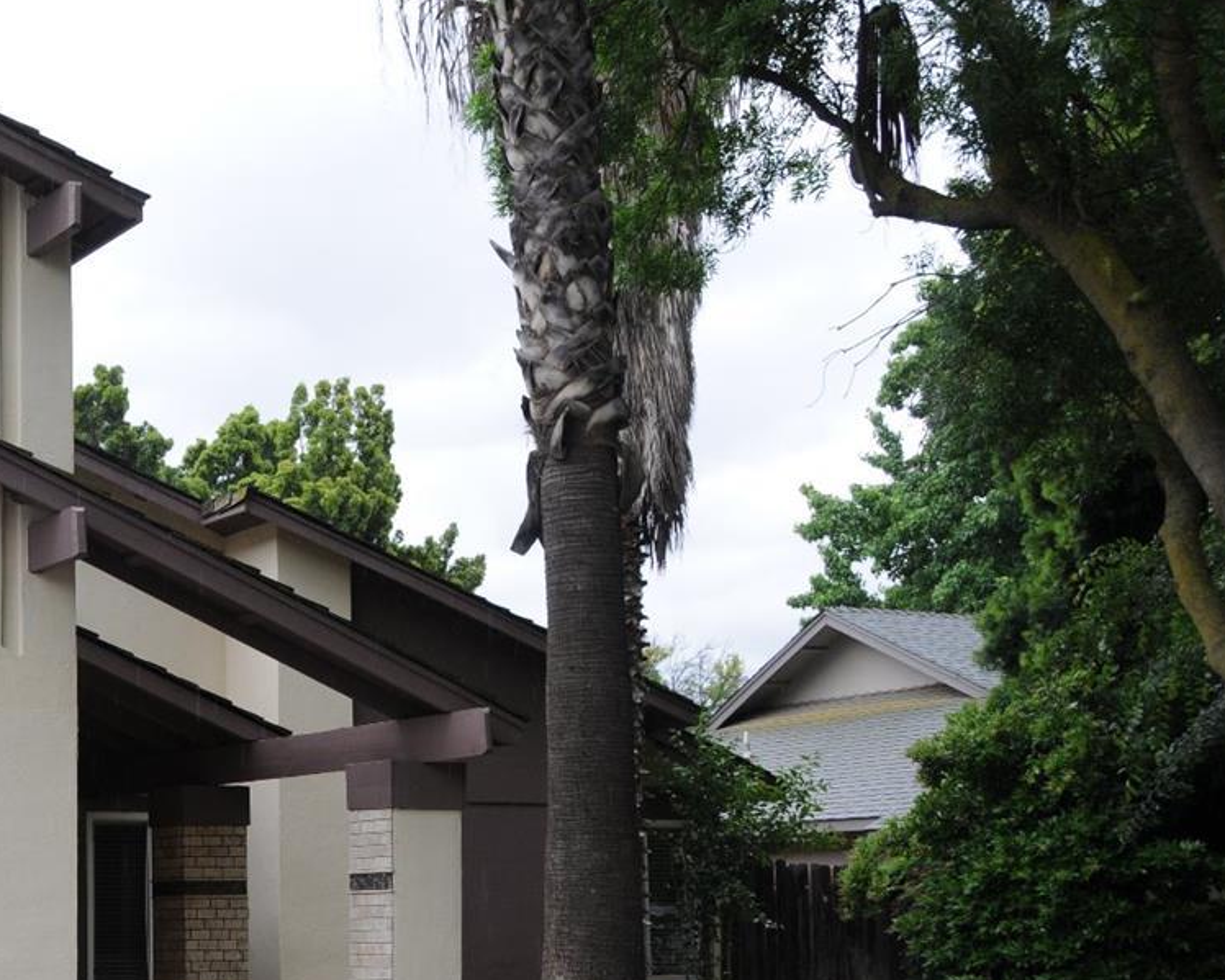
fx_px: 2249
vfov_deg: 24.5
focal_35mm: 62
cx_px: 13
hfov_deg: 28.7
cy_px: 663
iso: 250
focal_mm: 22
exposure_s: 1/160
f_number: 6.3
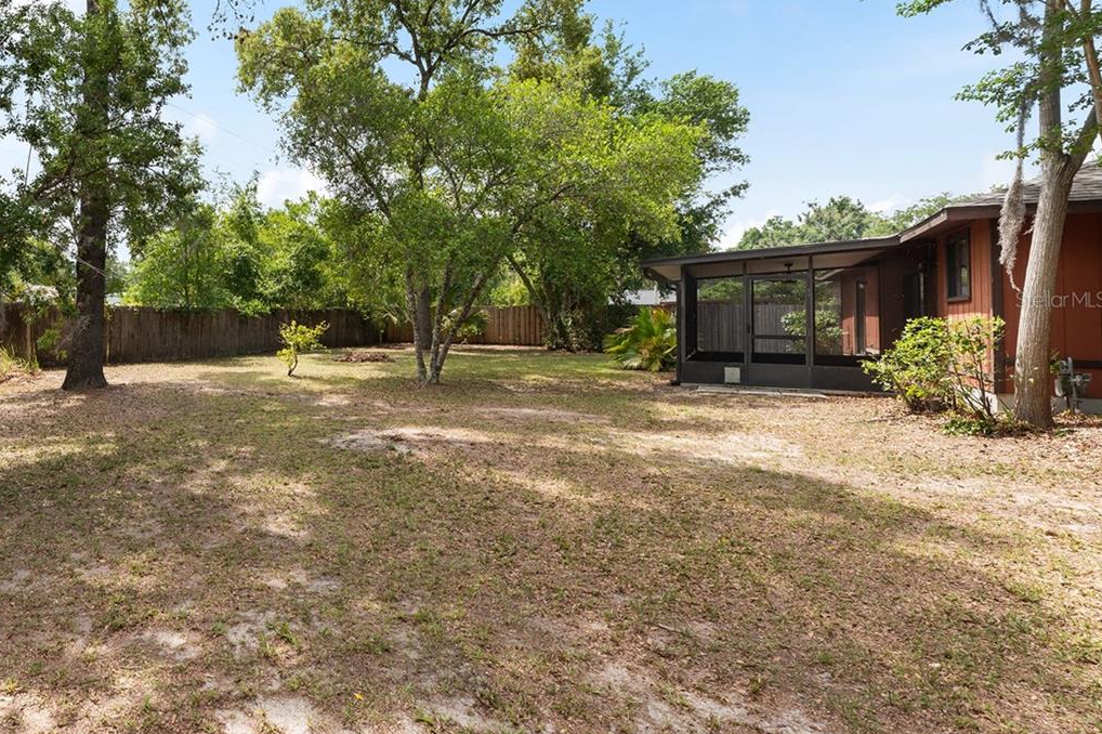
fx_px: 673
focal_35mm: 22
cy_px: 299
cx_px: 246
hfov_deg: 71.9
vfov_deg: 56.8
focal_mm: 14
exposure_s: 1/125
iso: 100
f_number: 8
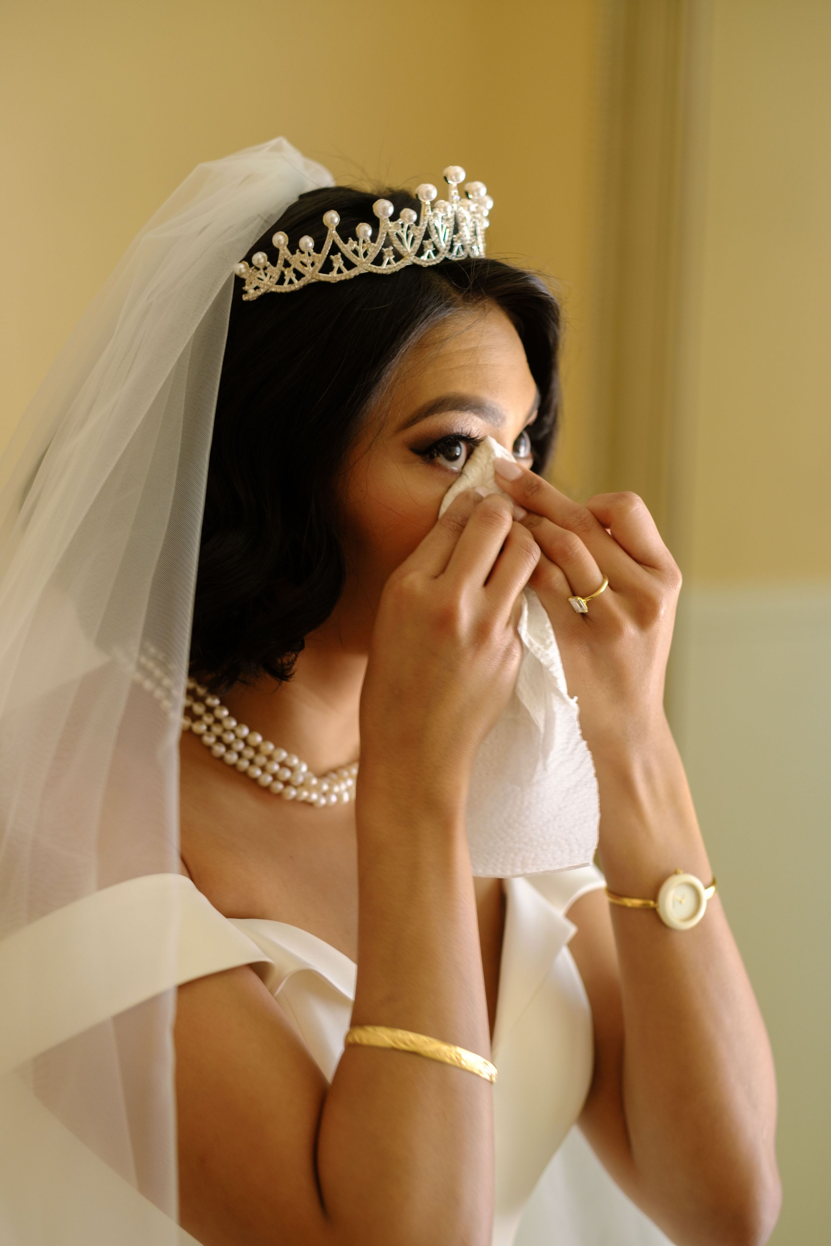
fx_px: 2908
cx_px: 416
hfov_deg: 16.3
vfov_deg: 24.2
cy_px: 623
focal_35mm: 84
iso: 160
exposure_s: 1/30
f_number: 2
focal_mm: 56
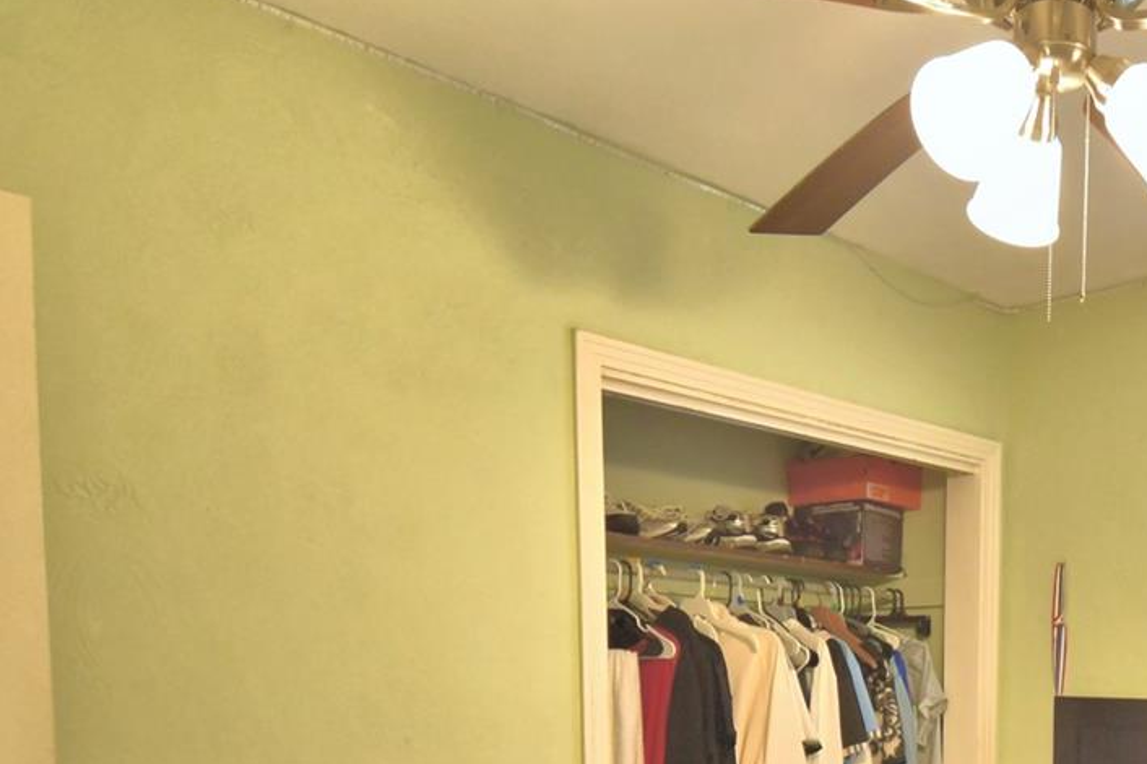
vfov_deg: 34.5
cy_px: 805
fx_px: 1083
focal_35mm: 34
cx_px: 1038
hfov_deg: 49.5
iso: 400
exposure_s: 1/30
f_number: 4.5
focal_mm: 10
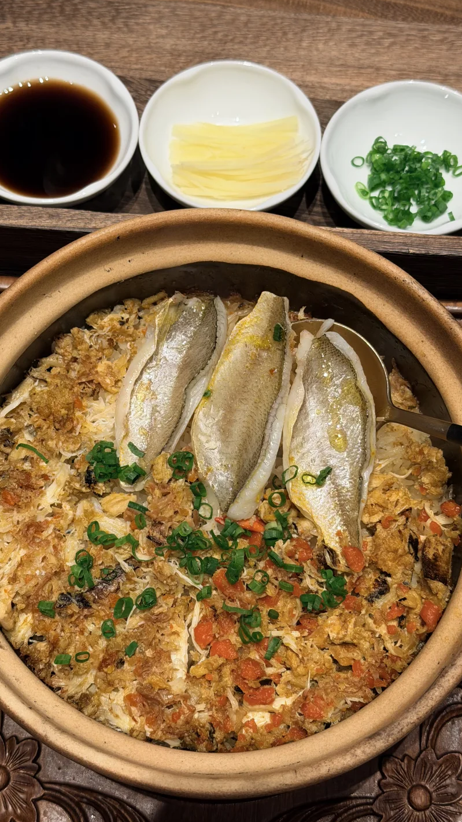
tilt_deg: -65.7
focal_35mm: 53
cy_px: 409
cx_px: 220
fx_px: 1155
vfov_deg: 39.2
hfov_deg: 22.6
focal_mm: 6.76
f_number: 1.78
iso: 100
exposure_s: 1/71
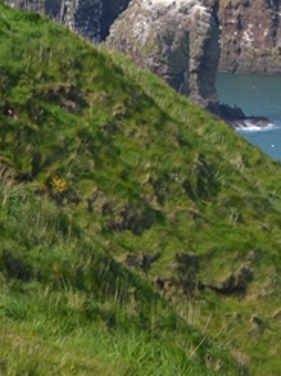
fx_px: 3545
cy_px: -83
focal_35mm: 327
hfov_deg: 4.5
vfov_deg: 6.0
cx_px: 489
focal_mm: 52
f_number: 7.1
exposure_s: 1/200
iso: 100
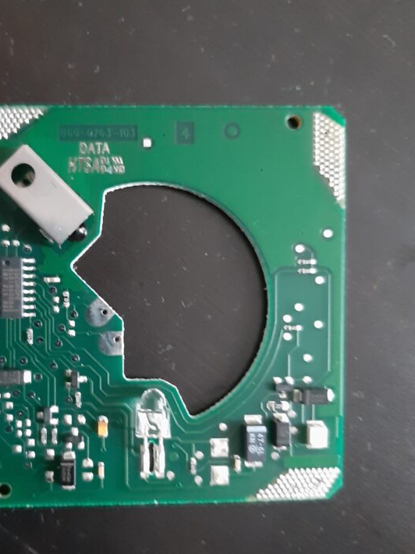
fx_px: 623
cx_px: 128
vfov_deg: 47.7
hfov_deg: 36.3
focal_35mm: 39
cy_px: 317
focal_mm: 3.93
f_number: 1.7
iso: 1250
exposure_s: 1/10
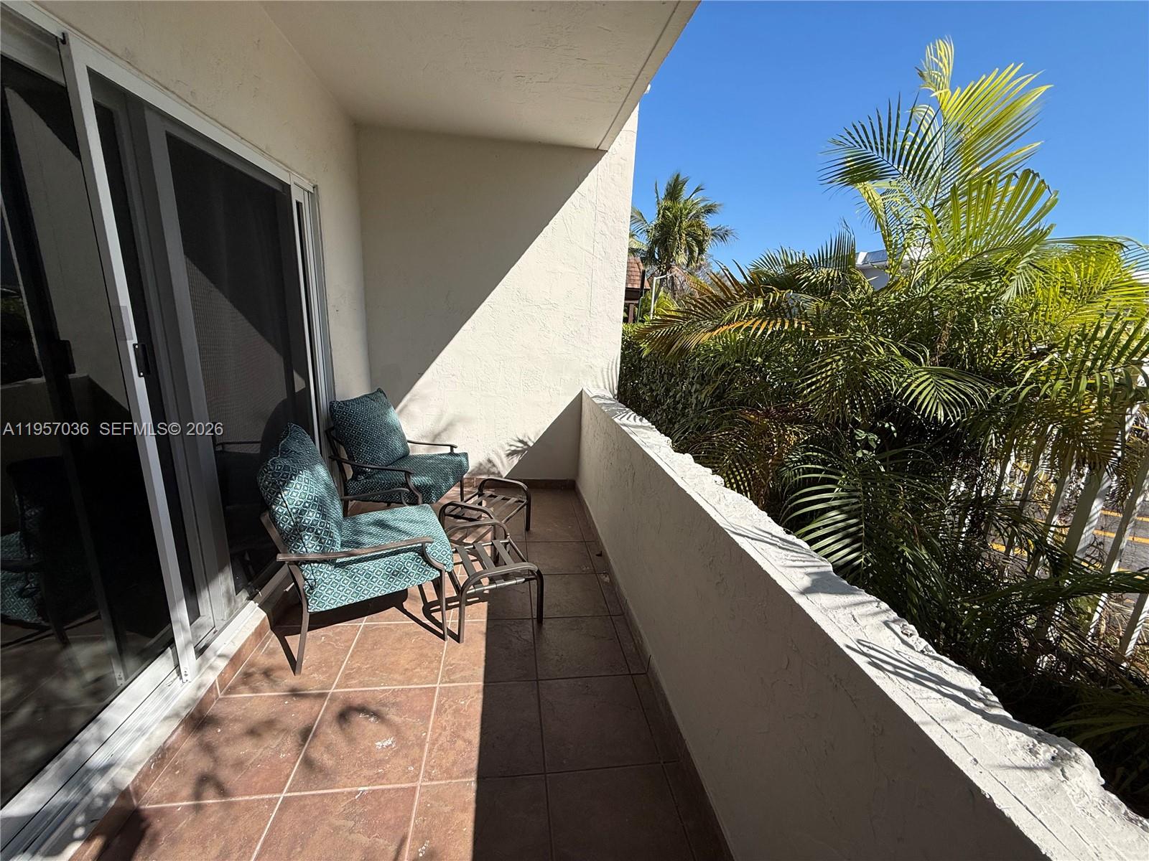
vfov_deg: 85.7
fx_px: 465
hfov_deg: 102.1
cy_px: 430
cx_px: 574
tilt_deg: -14.4
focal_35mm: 14
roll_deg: -2.3
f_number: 2.2
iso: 50
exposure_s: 1/2611
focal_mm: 2.22
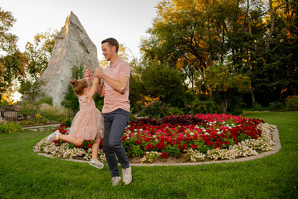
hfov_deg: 64.8
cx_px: 125
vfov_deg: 46.0
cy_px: 86
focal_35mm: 28
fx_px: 233
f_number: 4.5
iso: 640
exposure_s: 1/200
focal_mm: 24
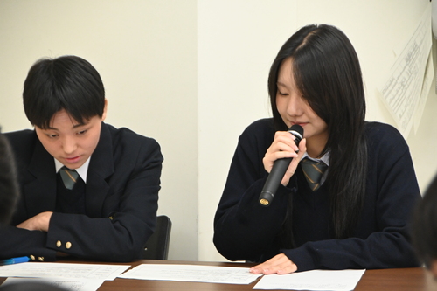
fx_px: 2366
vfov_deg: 7.0
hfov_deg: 10.6
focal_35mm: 195
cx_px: 218
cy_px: 146
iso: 2800
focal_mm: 130
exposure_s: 1/125
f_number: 5.6
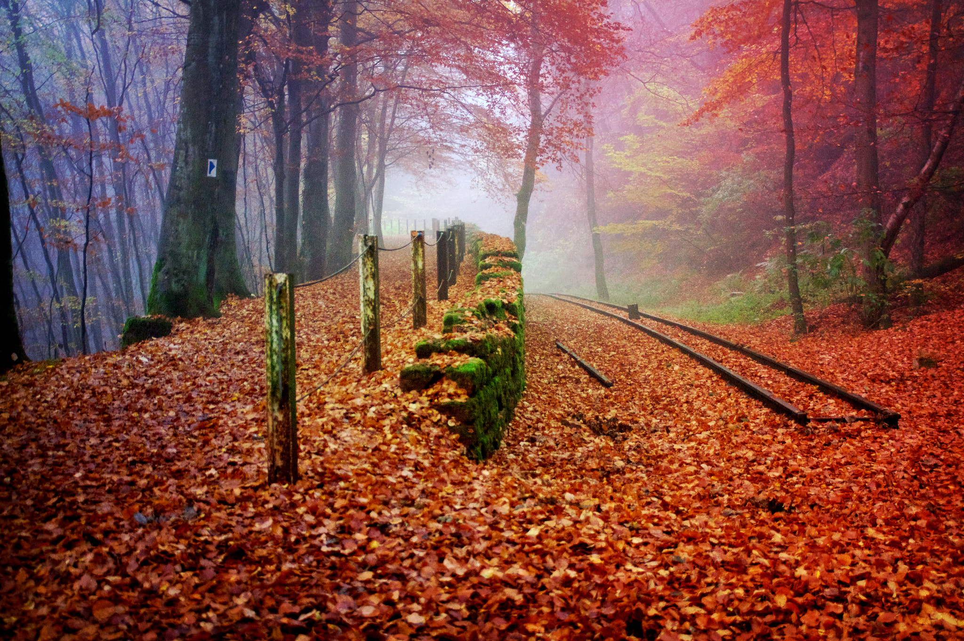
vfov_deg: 25.7
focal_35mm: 52
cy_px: 320
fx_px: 1404
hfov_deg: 37.9
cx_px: 482
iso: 1600
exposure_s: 1/160
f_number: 4.5
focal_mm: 35
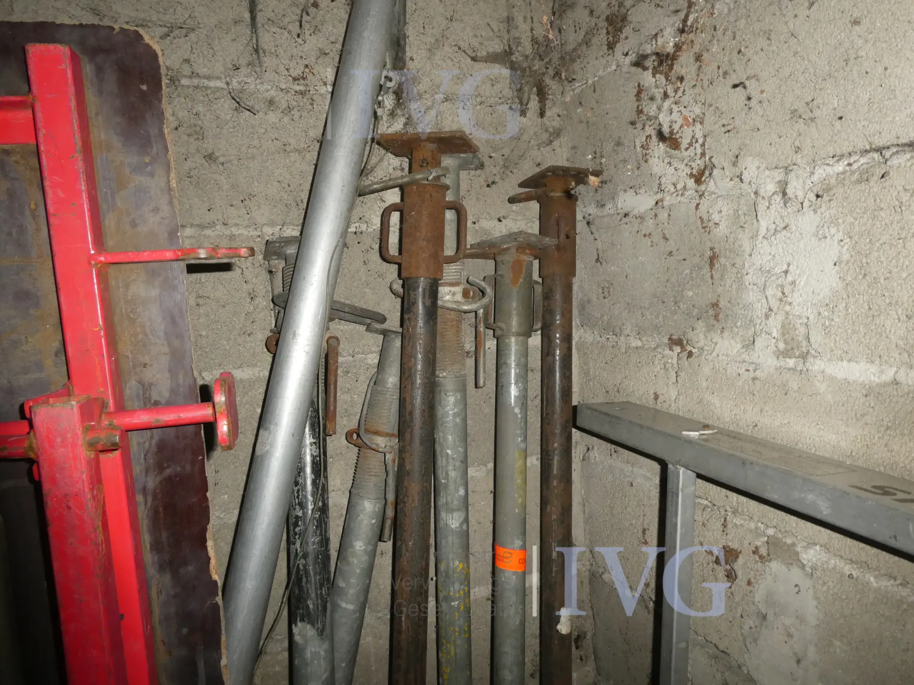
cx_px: 457
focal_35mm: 24
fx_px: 634
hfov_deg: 71.6
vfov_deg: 56.8
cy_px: 342
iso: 320
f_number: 3.3
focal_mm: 4.3
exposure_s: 1/60
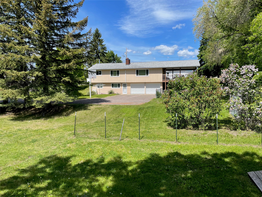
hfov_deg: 67.3
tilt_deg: -5.8
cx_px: 131
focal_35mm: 26
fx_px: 197
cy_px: 98
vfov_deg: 53.1
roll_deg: -0.1
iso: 32
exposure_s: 1/2506
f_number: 1.6
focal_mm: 4.2
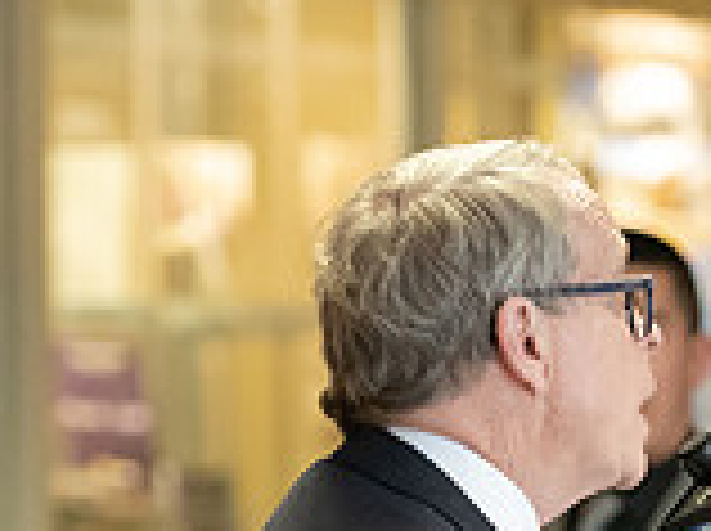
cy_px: 745
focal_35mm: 389
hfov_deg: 5.1
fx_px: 7978
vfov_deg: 3.8
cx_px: 756
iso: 5000
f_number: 2.8
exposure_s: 1/200
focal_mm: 110
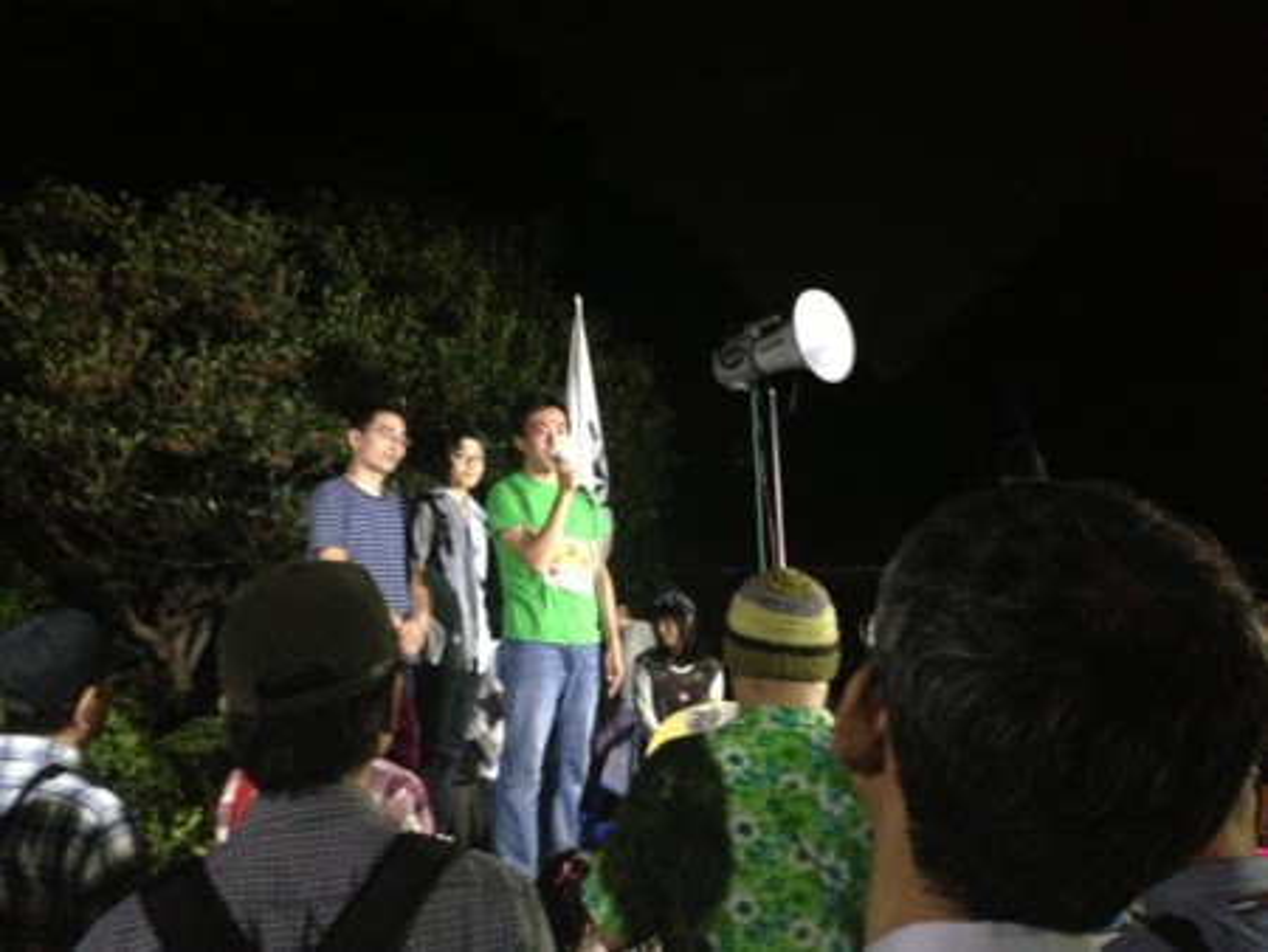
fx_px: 1209
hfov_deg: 55.3
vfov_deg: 43.0
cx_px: 634
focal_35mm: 33
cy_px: 476
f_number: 2.4
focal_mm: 4.13
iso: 640
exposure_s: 1/15
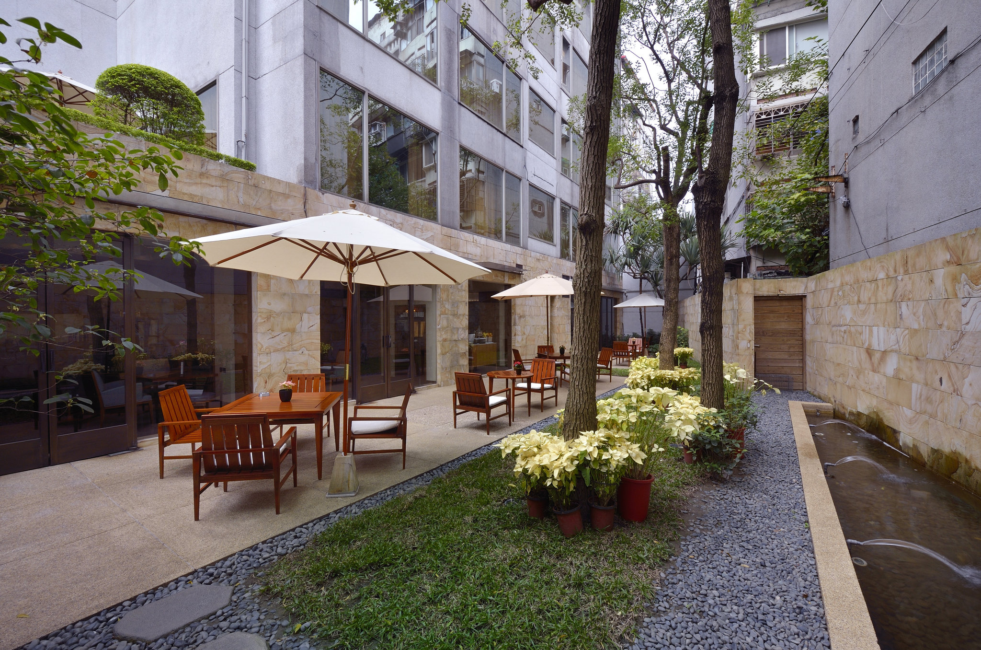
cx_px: 490
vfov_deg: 77.1
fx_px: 408
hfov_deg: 100.5
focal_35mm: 15
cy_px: 325
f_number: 14
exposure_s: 1/6
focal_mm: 10
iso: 100
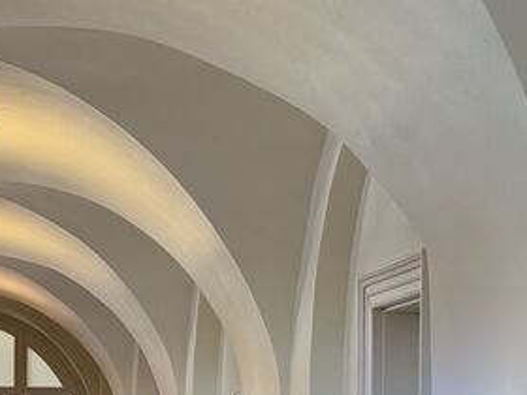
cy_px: 459
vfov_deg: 11.6
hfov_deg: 15.2
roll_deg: -0.2
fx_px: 1918
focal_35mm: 126
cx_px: -73
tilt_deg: +0.6
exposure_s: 1/100
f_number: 1.78
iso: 200
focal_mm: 6.76
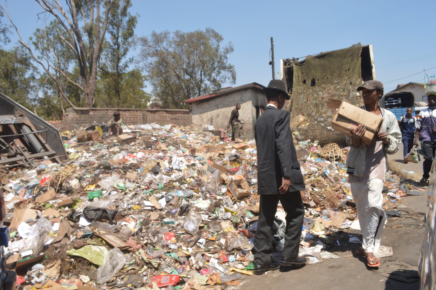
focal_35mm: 27
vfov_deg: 47.9
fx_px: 327
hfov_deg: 67.4
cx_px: 218
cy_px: 145
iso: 400
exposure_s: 1/400
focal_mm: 18
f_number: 10
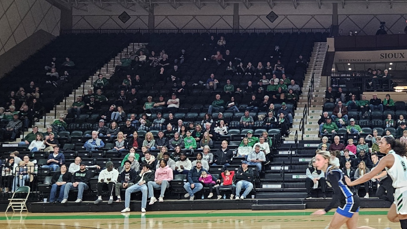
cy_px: 80
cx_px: 378
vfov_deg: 20.3
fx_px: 637
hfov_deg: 33.3
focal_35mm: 59
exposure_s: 1/170
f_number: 1.8
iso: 320
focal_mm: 5.4
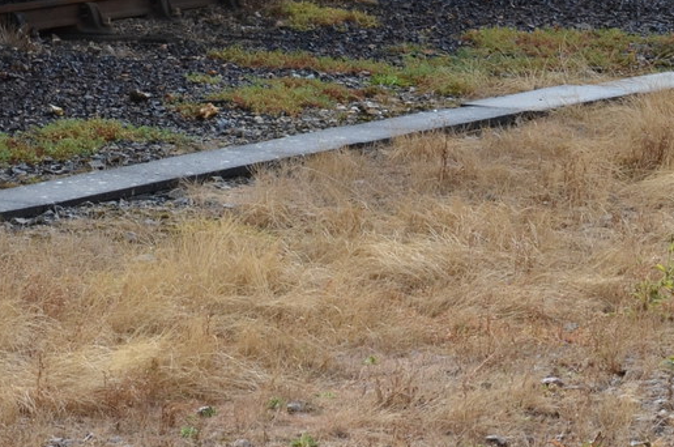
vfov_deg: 3.9
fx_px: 6466
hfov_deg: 5.9
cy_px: -243
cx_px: -362
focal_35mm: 346
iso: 200
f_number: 8
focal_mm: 62
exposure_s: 1/250
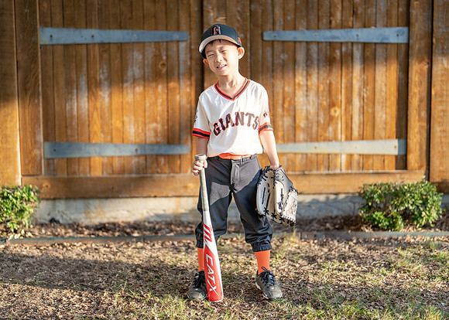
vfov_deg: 24.4
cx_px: 238
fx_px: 741
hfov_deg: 33.7
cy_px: 165
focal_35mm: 58
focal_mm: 50
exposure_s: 1/2000
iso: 100
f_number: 1.2
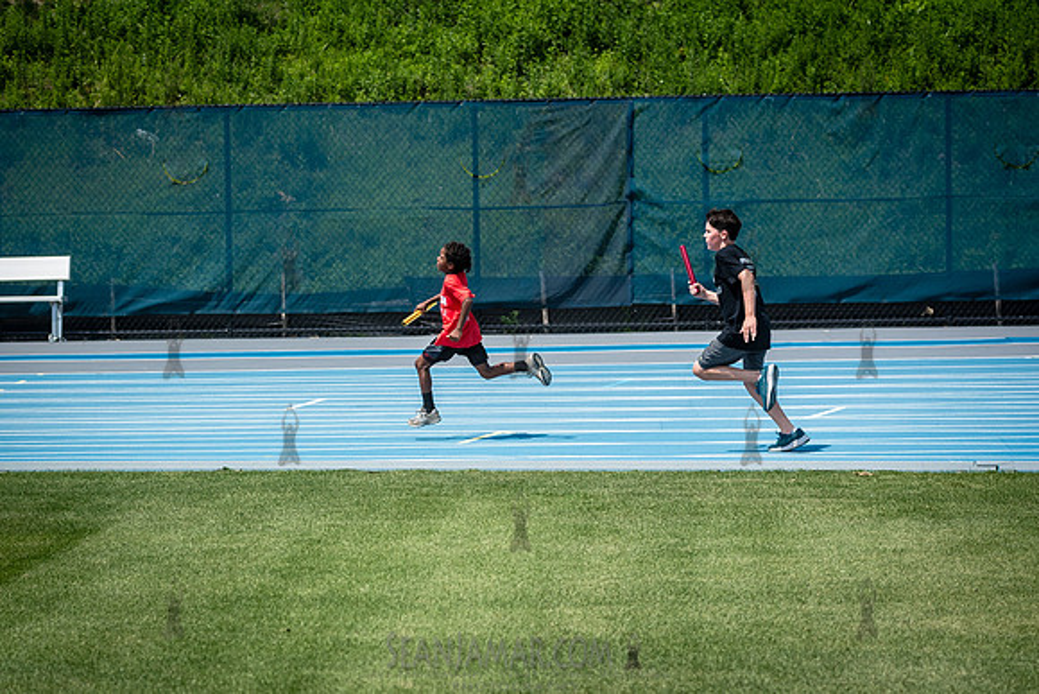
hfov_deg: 14.3
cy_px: 379
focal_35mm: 143
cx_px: 407
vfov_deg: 9.6
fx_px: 4134
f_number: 4.5
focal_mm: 105
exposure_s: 1/2000
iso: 250
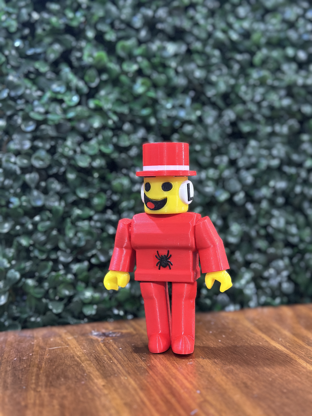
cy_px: 208
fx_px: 577
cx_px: 156
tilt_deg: -2.6
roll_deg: +0.5
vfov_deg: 39.7
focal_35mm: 48
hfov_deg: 30.3
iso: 640
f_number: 1.78
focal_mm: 6.86
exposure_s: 1/33
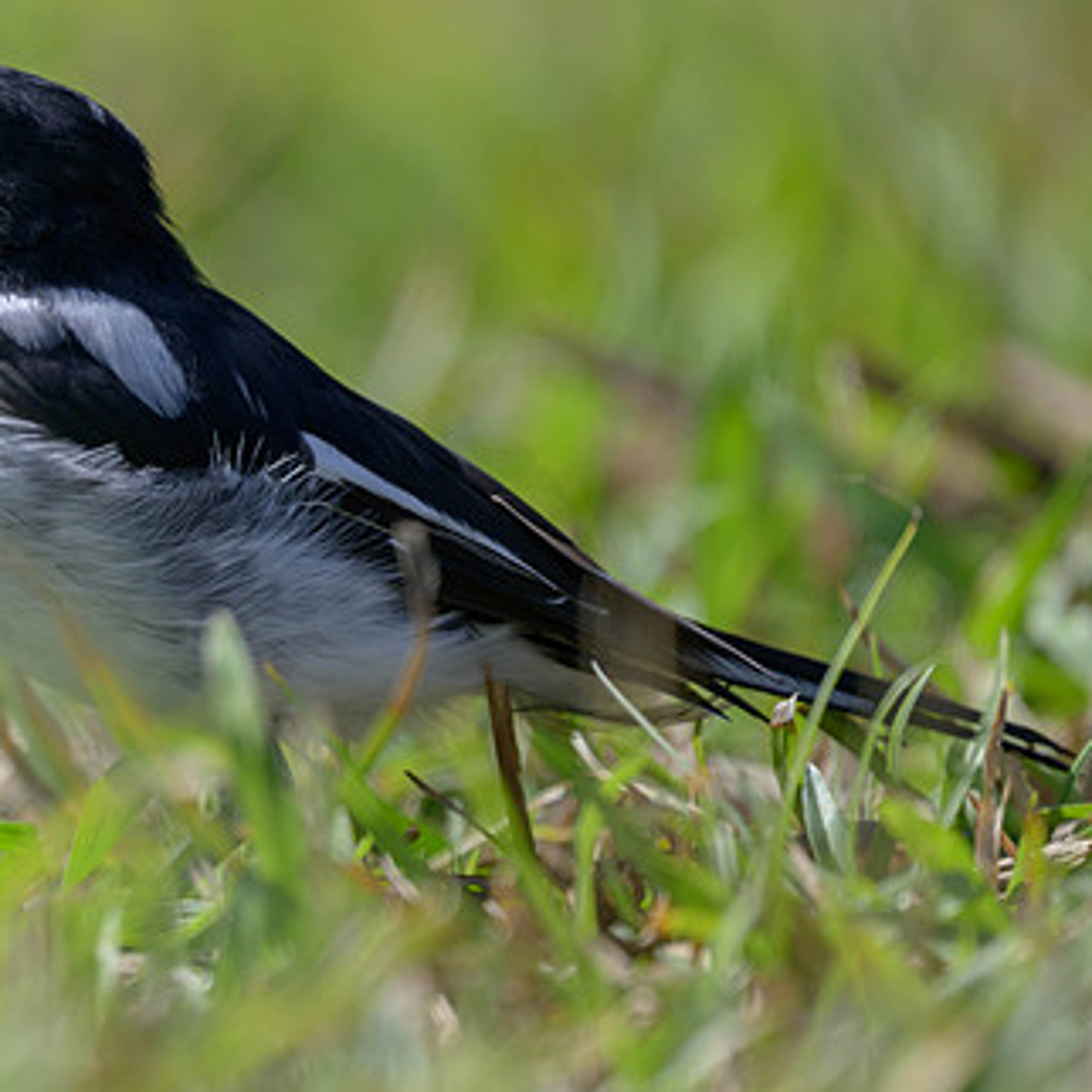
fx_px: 45220
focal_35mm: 1267
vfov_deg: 1.4
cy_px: 569
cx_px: -296
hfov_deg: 1.4
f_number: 4
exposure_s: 1/1250
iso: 140
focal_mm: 560
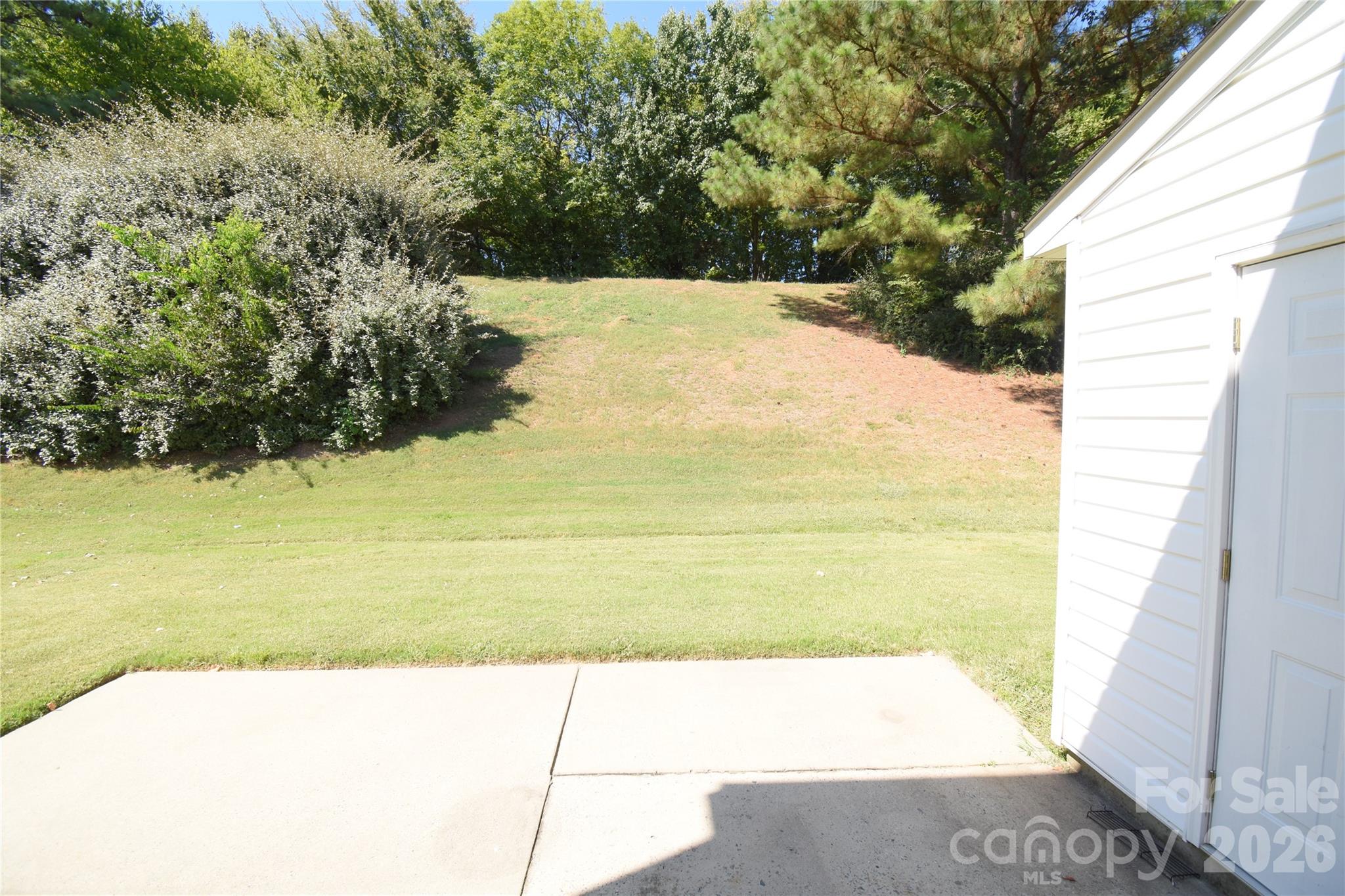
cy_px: 448
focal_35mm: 15
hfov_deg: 100.4
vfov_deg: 77.3
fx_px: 560
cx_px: 672
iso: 200
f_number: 6.3
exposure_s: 1/250
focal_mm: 10
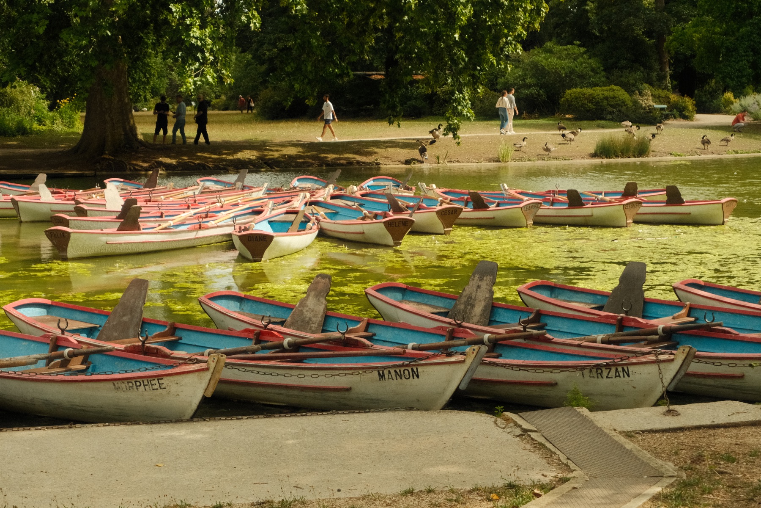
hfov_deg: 30.1
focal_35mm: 67
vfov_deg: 20.3
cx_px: 380
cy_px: 254
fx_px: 1416
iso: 2500
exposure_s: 1/4000
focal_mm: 44.5
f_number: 6.4
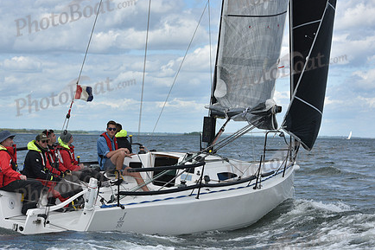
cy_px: 127
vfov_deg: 11.1
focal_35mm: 123
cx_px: 181
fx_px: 1281
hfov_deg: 16.7
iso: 320
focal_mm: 92
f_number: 8
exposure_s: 1/1250
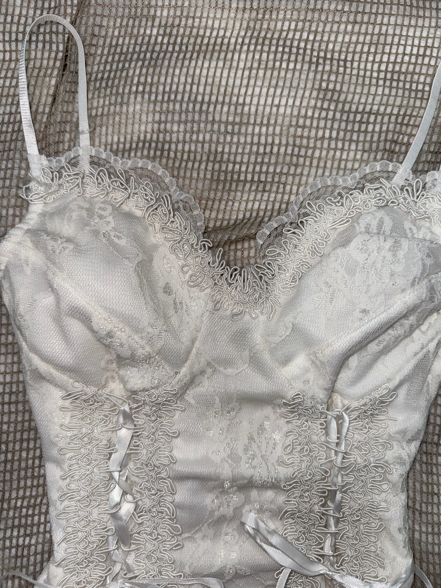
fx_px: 408
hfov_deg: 56.8
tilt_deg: -88.6
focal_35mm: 24
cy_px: 294
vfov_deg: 71.6
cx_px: 220
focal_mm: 6.76
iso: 50
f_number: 1.78
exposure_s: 1/90
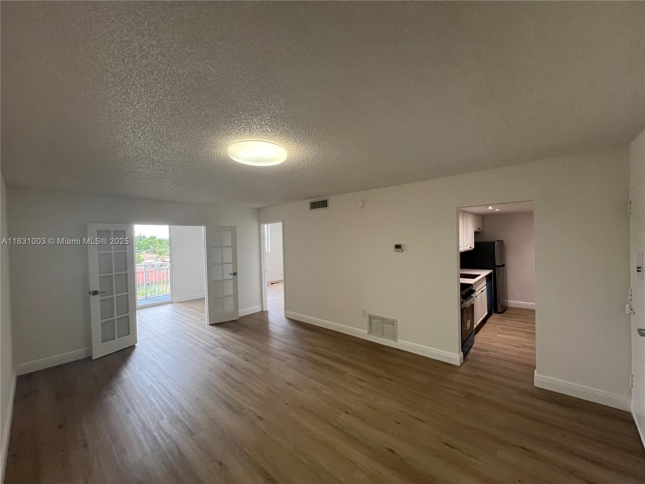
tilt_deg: -1.4
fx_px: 242
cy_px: 242
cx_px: 322
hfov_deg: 106.2
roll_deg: +2.0
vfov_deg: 89.9
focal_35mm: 13
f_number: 1.8
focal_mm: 1.57
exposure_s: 1/120
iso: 200
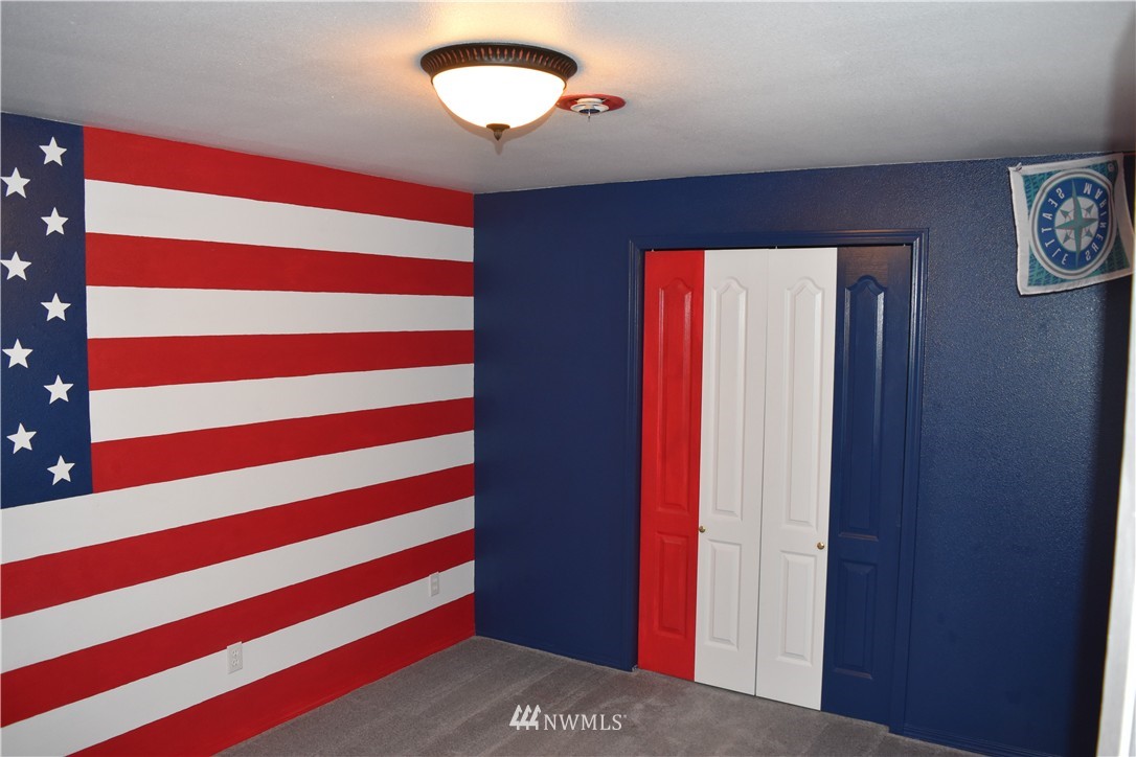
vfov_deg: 47.9
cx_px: 568
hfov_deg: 67.4
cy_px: 378
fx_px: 852
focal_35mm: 27
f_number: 5
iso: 800
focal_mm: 18
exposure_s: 1/100
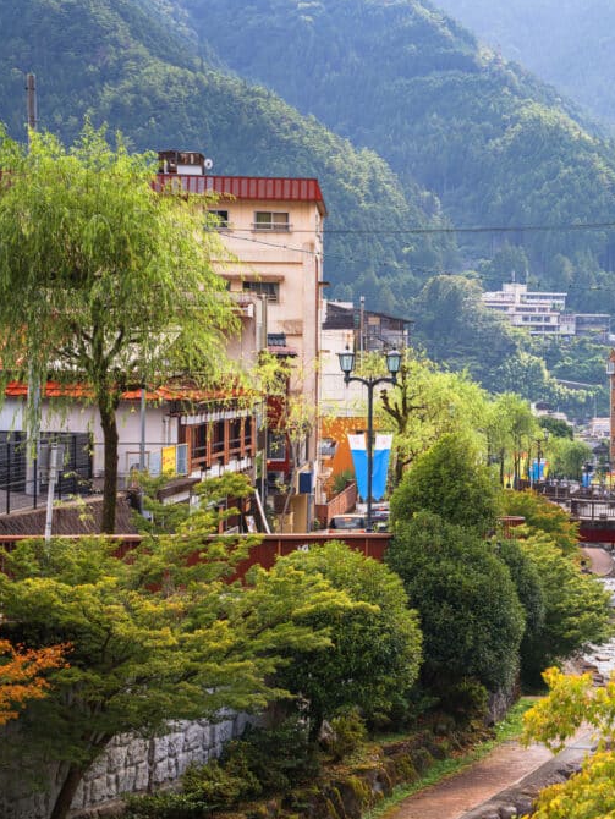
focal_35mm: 72
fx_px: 1704
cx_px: 560
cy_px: 415
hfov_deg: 20.0
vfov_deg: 27.0
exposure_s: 1/125
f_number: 8
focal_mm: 49
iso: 100
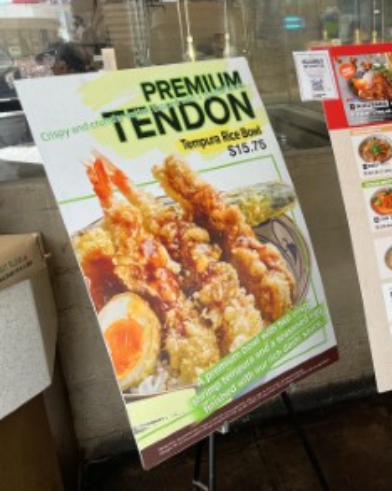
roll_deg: +1.1
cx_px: 320
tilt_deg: -17.7
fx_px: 566
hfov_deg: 36.7
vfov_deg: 46.8
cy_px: 225
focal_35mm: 39
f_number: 1.6
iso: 125
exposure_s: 1/120
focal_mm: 5.1
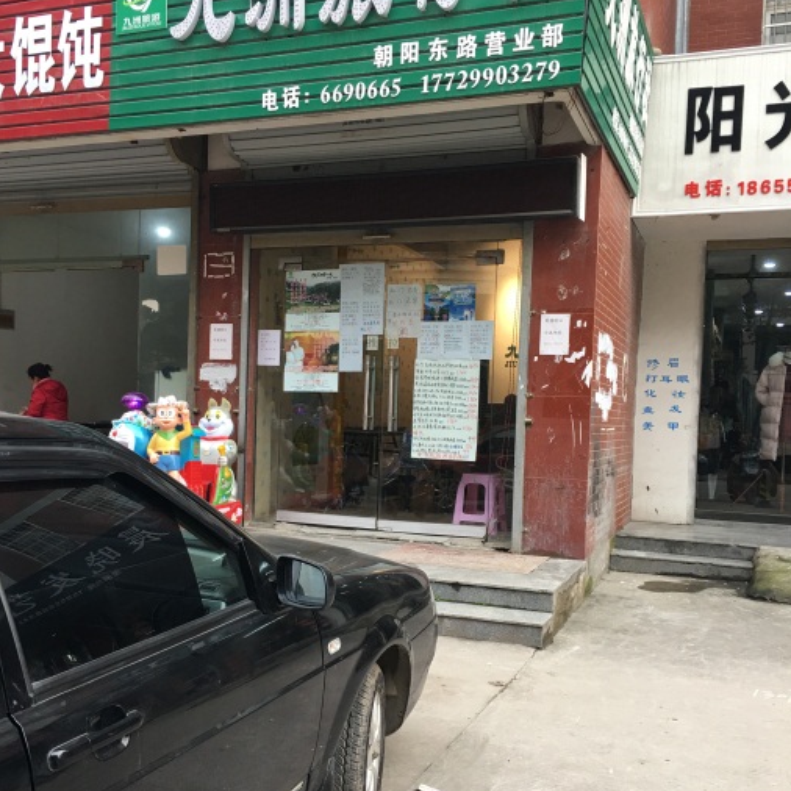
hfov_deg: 47.2
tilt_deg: -1.2
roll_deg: -2.0
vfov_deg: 47.1
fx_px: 905
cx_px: 389
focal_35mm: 35
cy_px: 453
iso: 25
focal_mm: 4.15
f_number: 2.2
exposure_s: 1/33
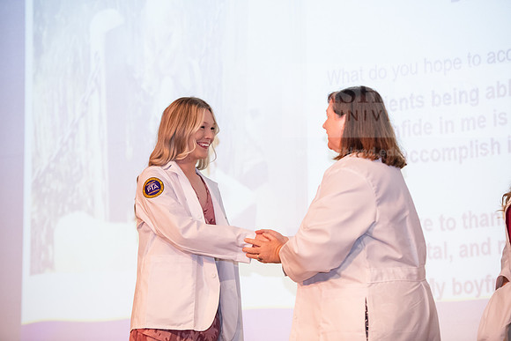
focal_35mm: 125
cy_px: 170
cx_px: 256
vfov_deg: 11.0
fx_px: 1775
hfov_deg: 16.4
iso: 2500
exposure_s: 1/200
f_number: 3.2
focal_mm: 125
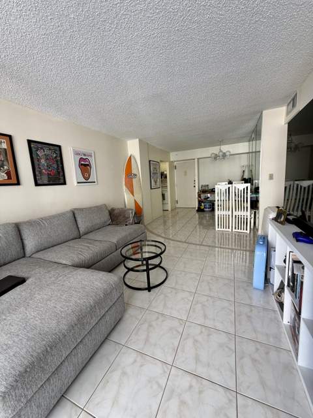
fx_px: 169
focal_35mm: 14
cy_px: 209
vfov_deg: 102.1
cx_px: 156
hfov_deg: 85.7
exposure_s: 1/99
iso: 50
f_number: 2.2
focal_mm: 2.22
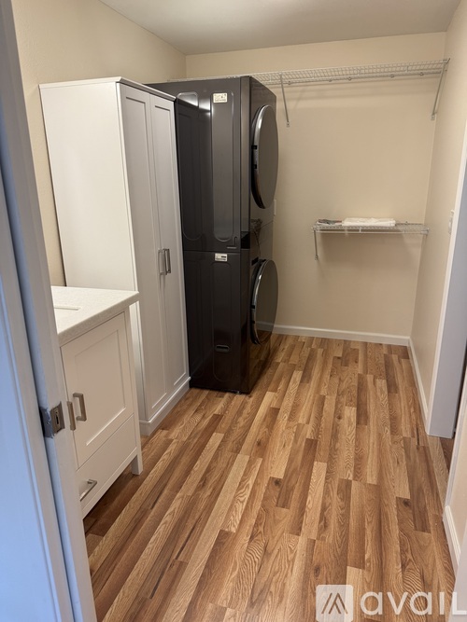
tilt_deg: -17.6
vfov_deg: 71.6
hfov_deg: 56.8
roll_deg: +0.8
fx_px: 432
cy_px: 311
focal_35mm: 24
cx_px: 234
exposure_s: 1/120
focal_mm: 6.76
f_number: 1.78
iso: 125
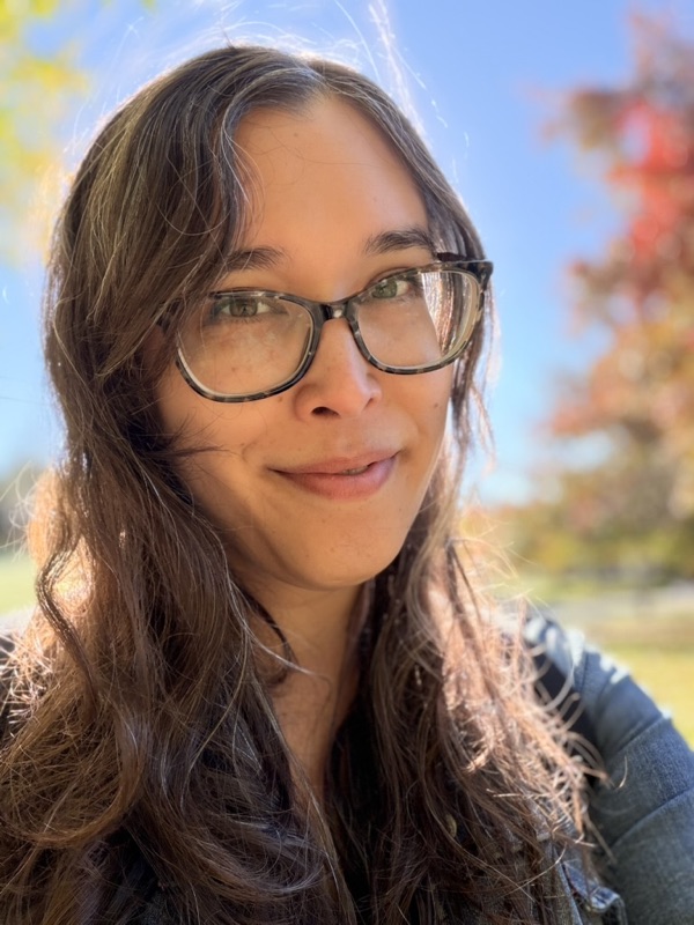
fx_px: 802
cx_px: 347
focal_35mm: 30
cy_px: 462
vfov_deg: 60.0
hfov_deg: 46.8
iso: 80
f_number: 1.9
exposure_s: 1/224
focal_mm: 2.71
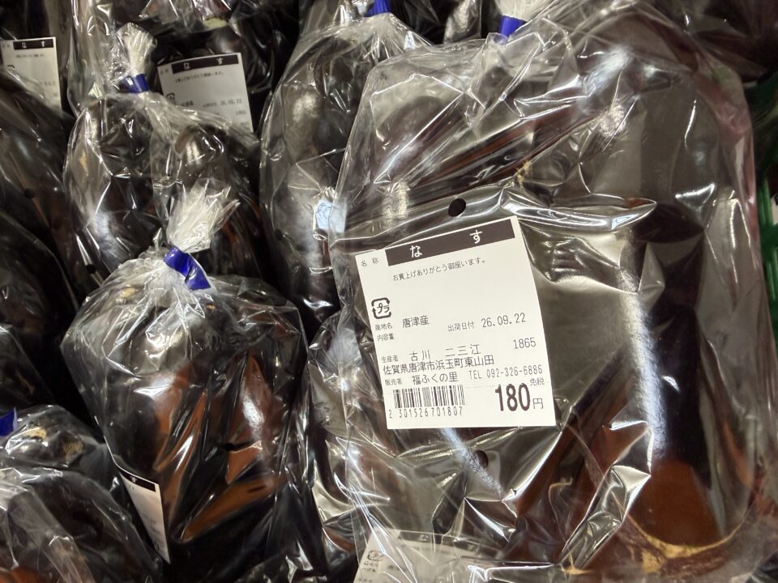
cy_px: 292
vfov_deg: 56.8
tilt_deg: -59.5
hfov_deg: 71.6
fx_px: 539
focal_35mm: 24
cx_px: 389
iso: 320
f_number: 2.2
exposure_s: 1/120
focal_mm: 2.22
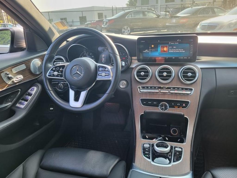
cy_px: 89
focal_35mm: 26
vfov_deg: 53.1
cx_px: 118
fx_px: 178
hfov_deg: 67.3
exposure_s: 1/120
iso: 50
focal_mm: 5.4
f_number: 1.8
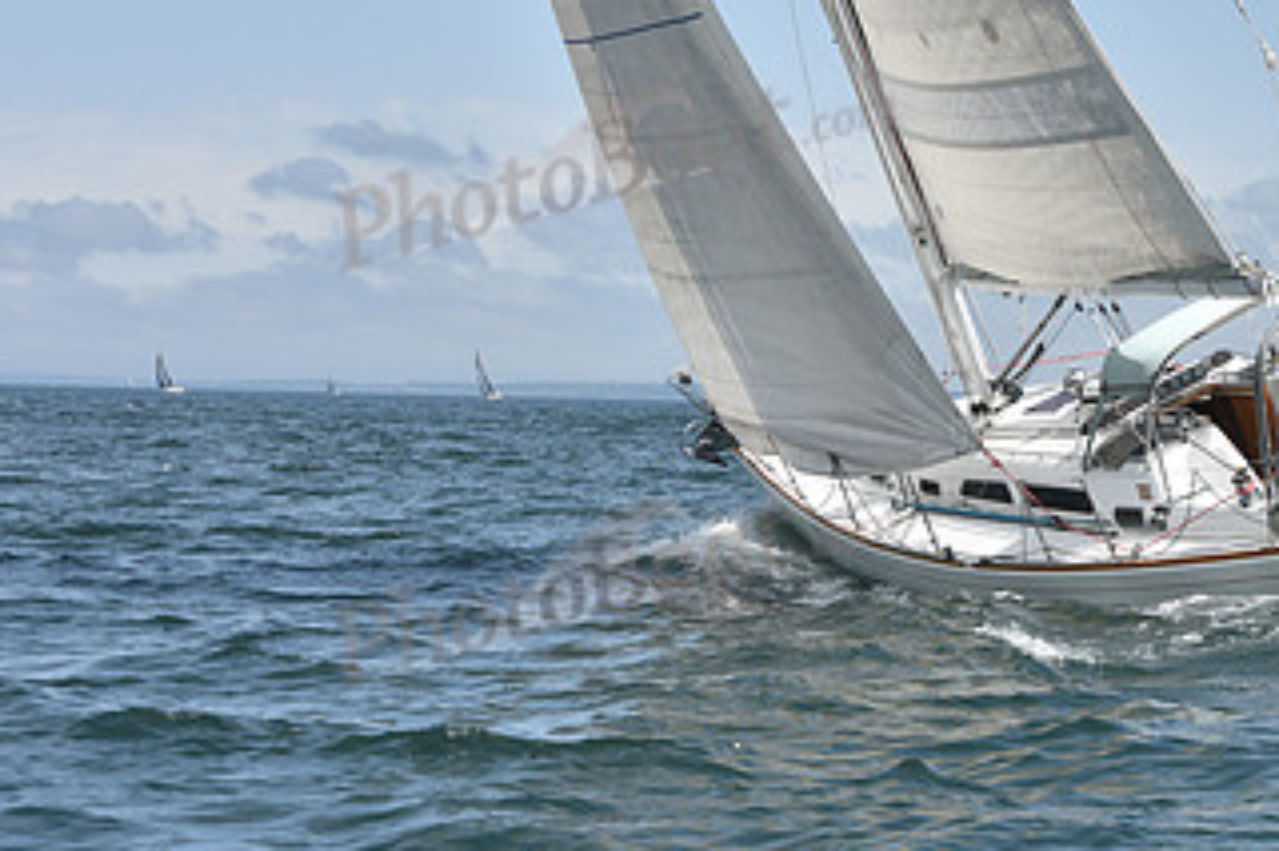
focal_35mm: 127
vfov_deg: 10.8
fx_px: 4510
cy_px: 318
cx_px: 1107
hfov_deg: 16.0
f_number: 6.3
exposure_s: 1/1250
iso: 200
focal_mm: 70
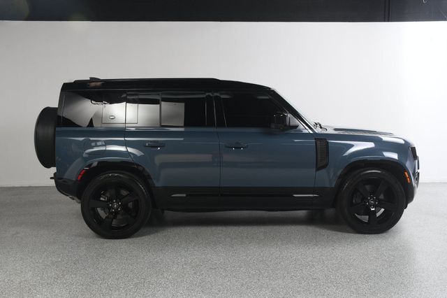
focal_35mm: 36
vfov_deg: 36.8
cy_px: 149
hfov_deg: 53.2
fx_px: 447
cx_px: 224
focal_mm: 24
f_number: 9
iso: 100
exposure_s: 1/160
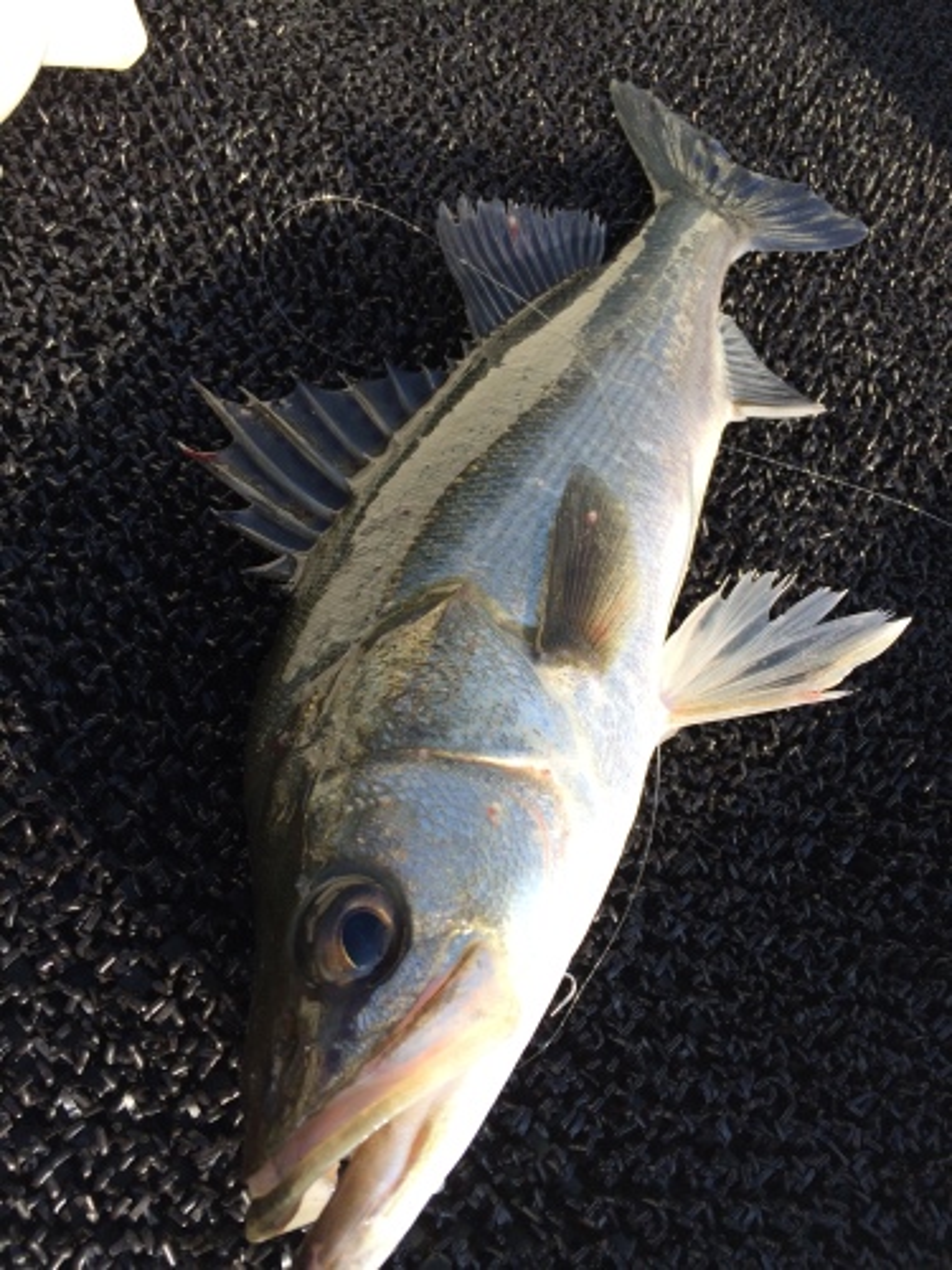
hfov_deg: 46.8
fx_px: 1100
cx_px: 476
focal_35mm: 30
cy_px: 635
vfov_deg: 60.0
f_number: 2.2
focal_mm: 4.12
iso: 32
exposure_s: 1/684
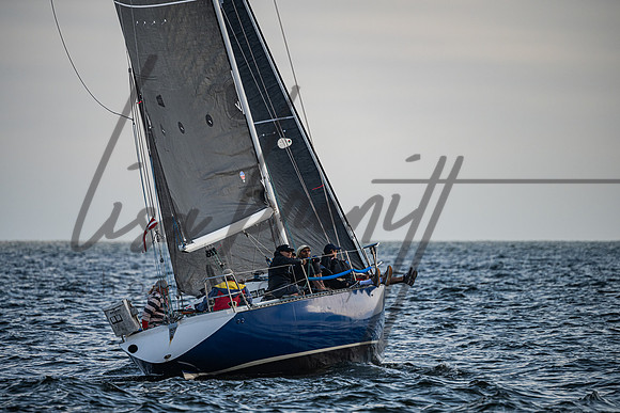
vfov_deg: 3.3
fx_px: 7248
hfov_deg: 4.9
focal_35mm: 421
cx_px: 310
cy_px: 206
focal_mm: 400
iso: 400
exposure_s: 1/1600
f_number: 5.6
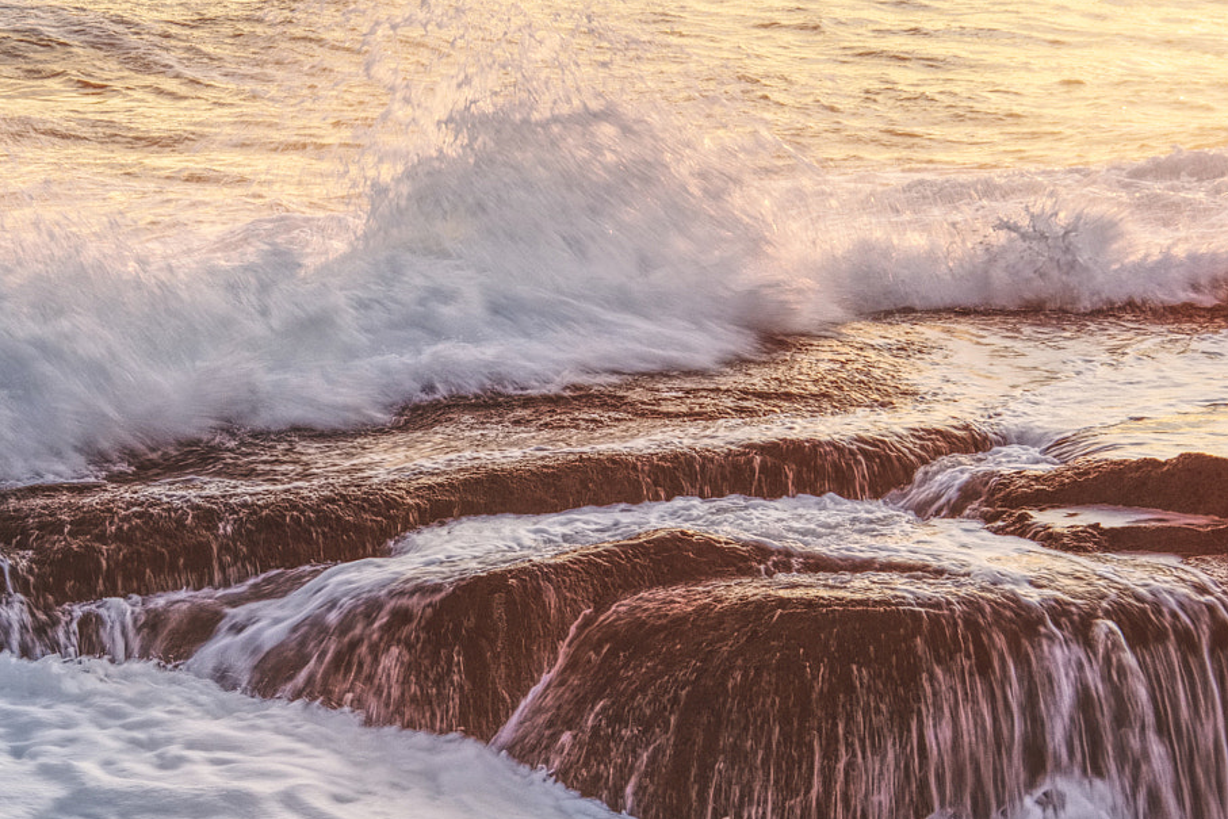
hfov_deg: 11.4
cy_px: 509
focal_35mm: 180
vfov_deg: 7.6
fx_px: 6141
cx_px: 282
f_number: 7.1
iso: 100
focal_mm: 68
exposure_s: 1/30
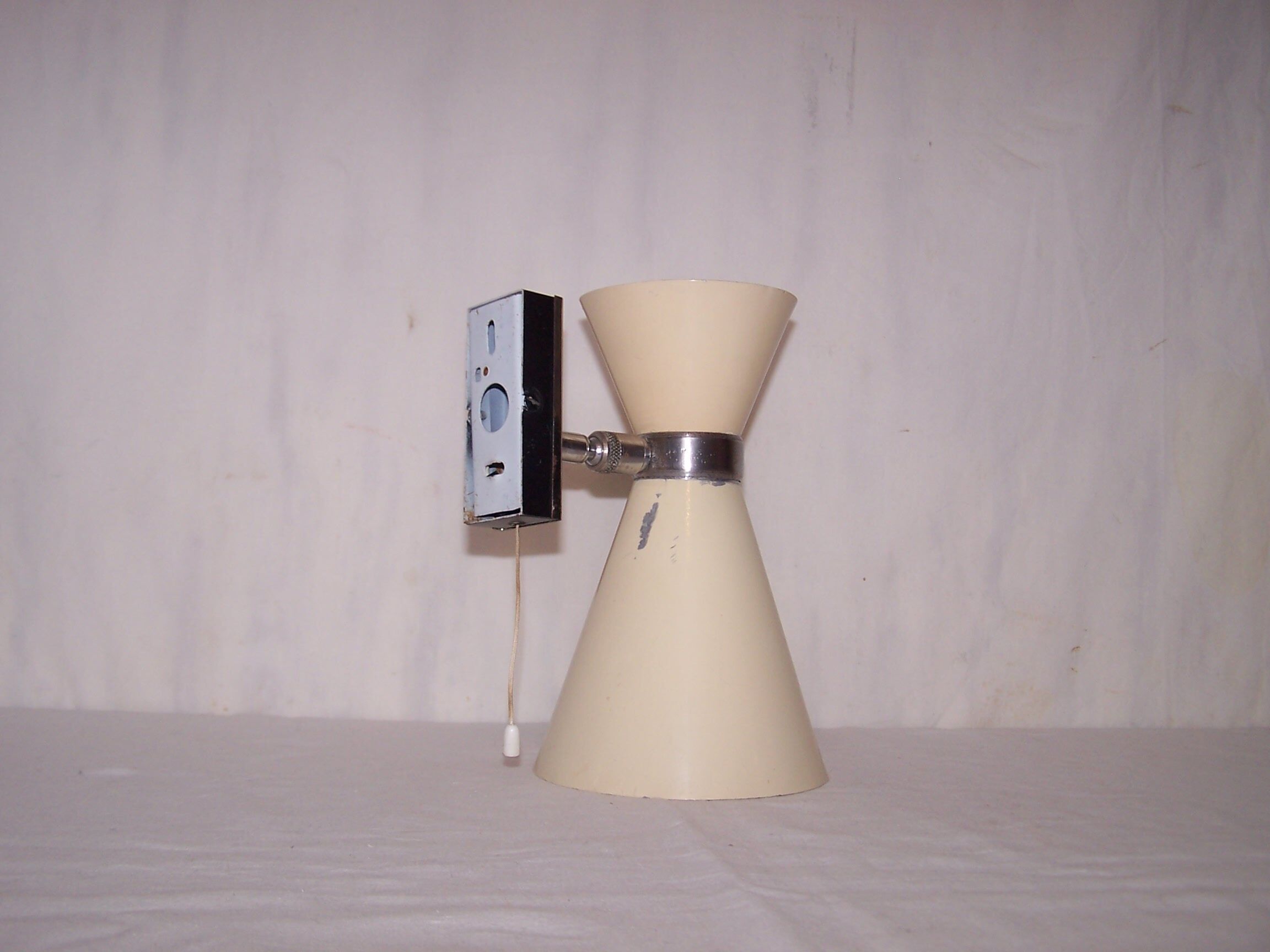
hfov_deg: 49.0
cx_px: 635
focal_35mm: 38
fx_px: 1394
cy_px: 476
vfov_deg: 37.7
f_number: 2.8
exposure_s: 1/60
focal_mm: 6.3
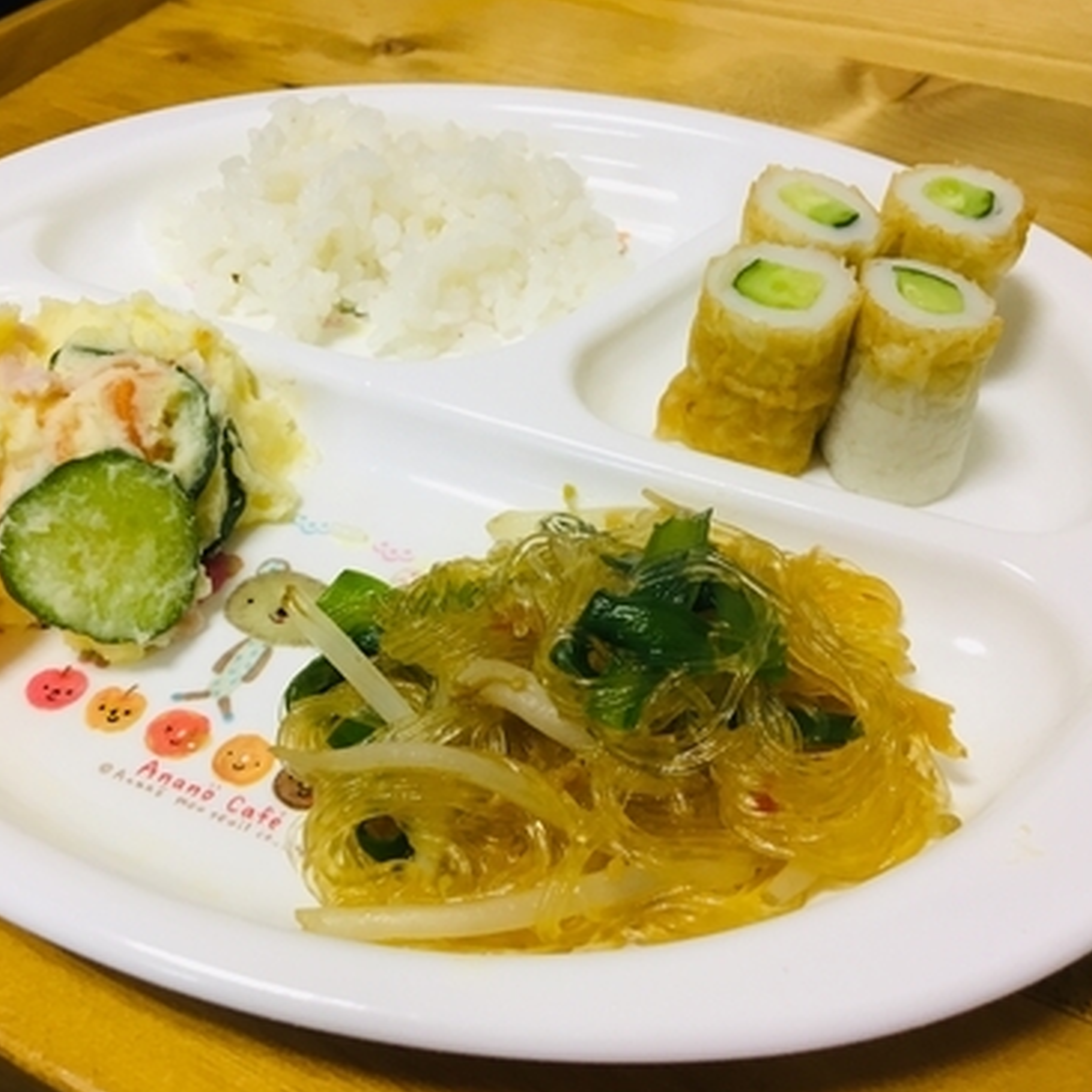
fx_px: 1249
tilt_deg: -45.0
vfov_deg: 47.2
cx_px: 480
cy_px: 539
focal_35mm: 35
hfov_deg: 47.1
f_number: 2.2
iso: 100
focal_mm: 4.15
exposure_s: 1/33
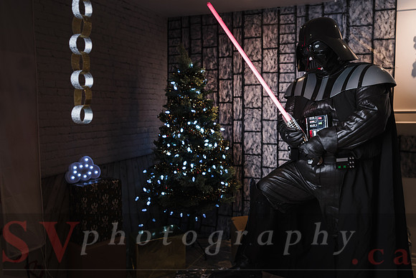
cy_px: 116
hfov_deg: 63.1
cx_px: 248
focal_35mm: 29
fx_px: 336
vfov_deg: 44.8
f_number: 3.5
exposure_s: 1/60
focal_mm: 24
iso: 400
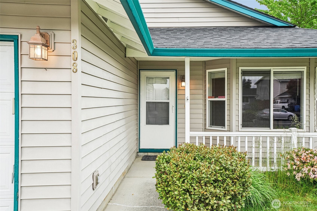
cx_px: 158
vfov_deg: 42.3
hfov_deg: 60.3
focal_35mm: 31
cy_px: 106
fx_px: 273
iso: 400
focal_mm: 31
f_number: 8
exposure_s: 1/100
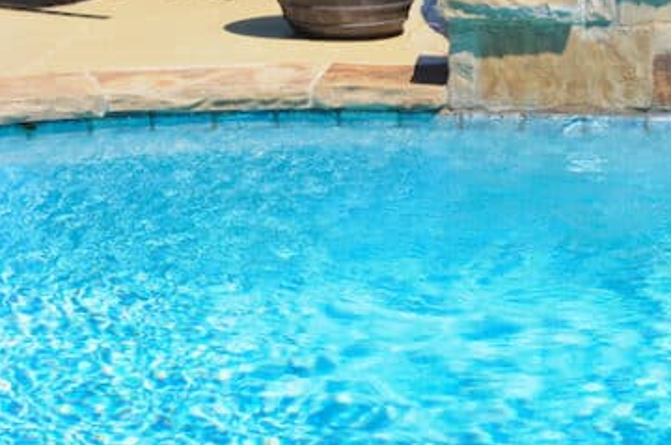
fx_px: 2978
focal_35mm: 160
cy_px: 48
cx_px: 593
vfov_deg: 8.5
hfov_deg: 12.8
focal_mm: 50
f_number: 5.6
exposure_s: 1/3200
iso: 500
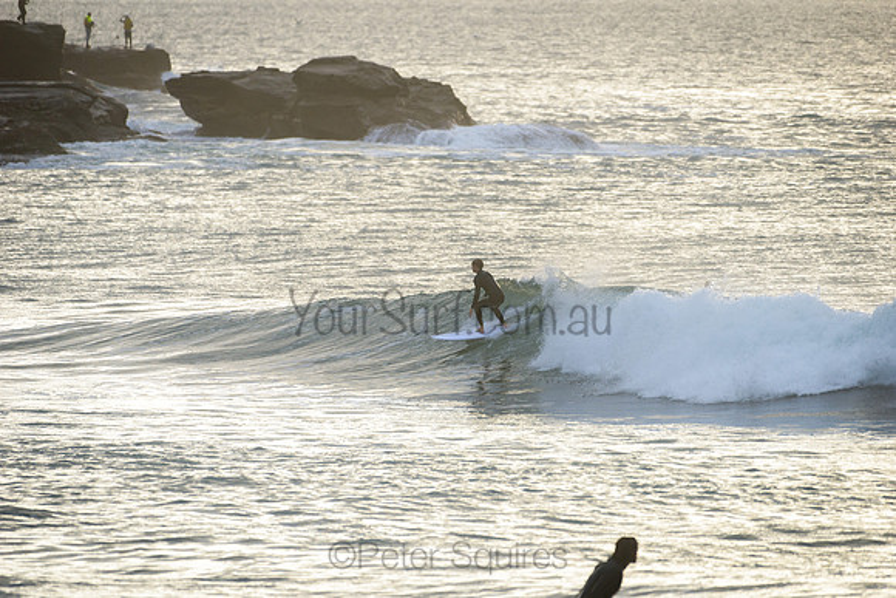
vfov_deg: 2.7
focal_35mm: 503
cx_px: 448
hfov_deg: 4.1
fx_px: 12517
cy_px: 299
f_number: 5.6
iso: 220
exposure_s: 1/1000
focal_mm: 500
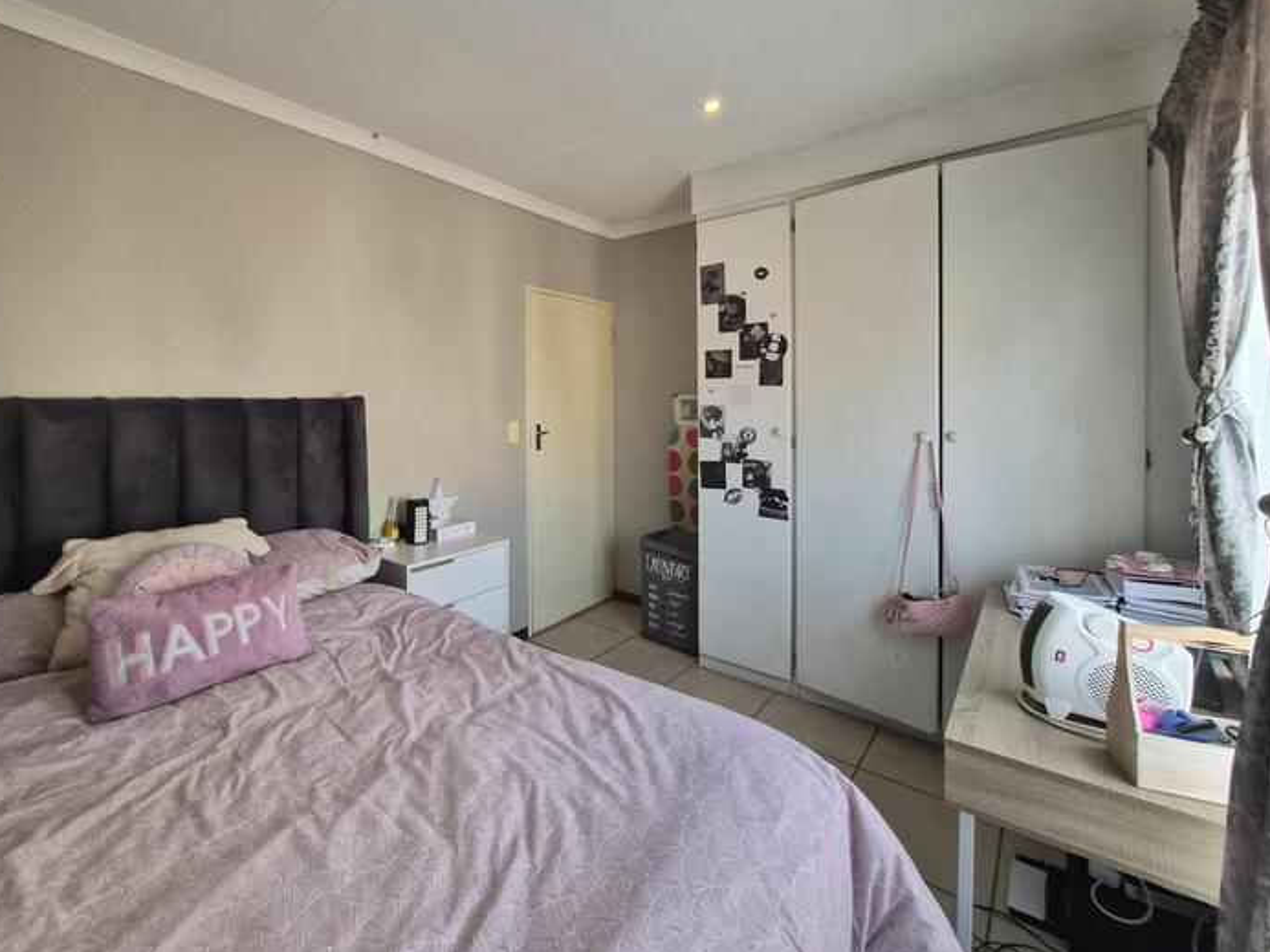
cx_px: 561
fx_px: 550
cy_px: 412
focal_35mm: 15
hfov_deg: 97.7
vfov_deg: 81.3
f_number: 2.2
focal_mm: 1.7
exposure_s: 1/50
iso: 100
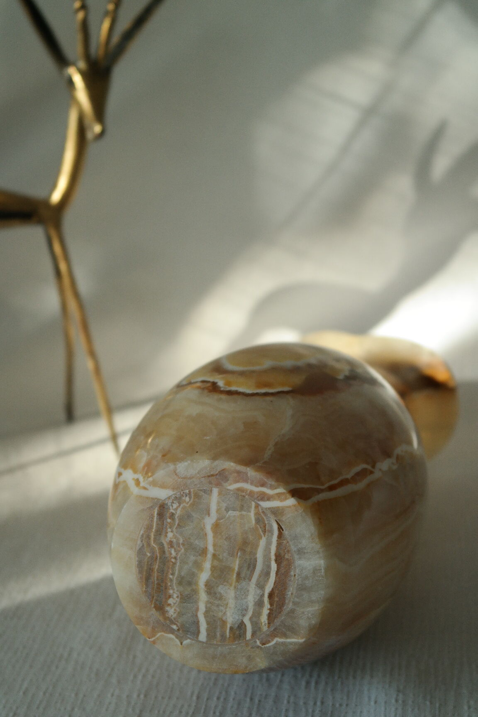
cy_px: 358
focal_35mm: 77
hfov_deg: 17.7
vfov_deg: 26.3
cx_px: 239
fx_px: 1533
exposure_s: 1/30
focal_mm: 50
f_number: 5.6
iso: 800
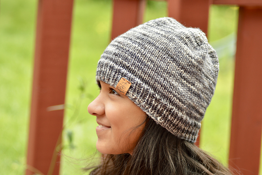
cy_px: 88
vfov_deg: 13.0
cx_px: 131
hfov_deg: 19.5
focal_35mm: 105
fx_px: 764
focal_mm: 70
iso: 200
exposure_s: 1/160
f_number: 4.5
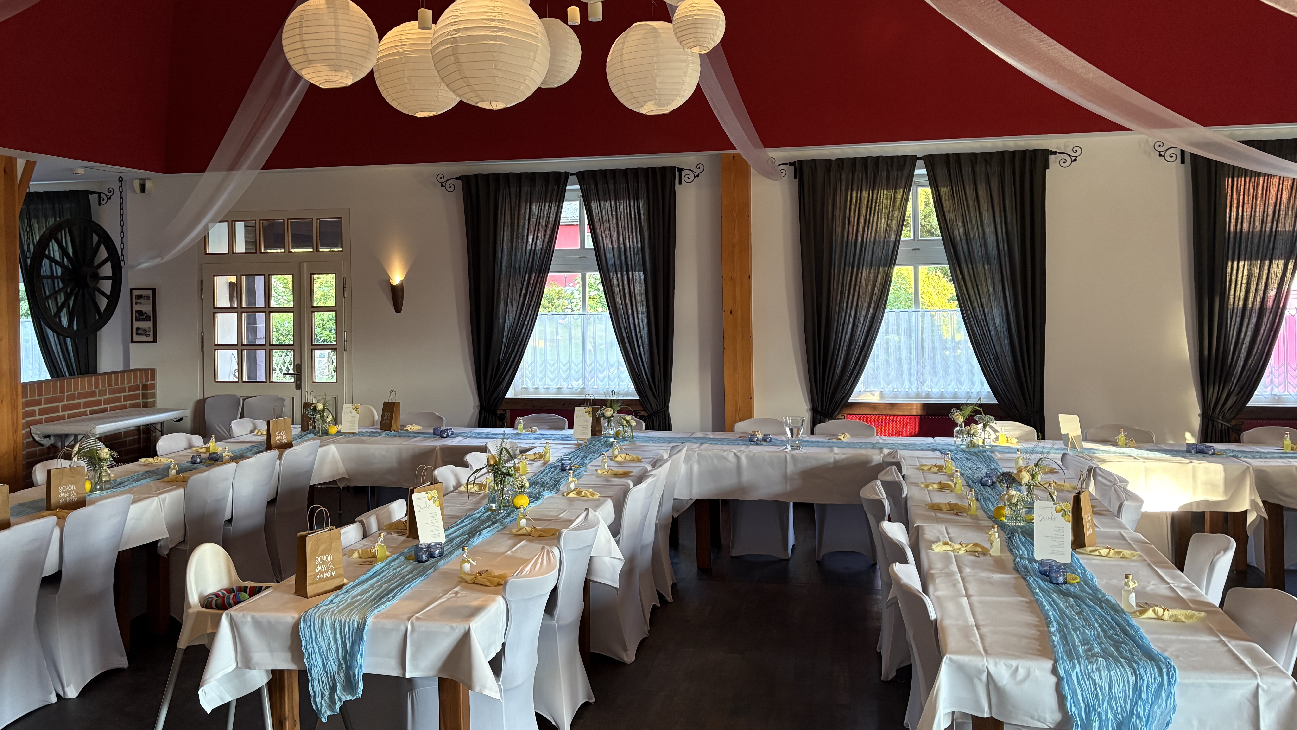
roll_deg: +1.8
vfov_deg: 38.7
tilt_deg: -0.6
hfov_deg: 64.3
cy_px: 281
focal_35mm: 30
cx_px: 615
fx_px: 1032
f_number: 1.6
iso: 200
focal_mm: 5.96
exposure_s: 1/50
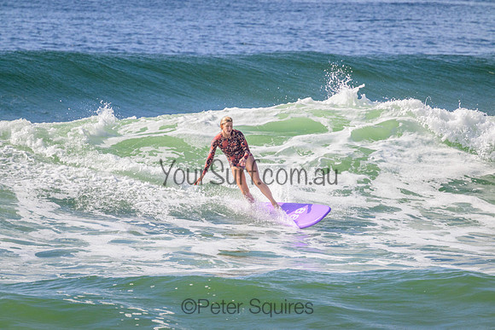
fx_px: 11002
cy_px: 165
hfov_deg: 2.6
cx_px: 248
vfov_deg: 1.7
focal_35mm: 800
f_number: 11
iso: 800
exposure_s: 1/2000
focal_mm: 800
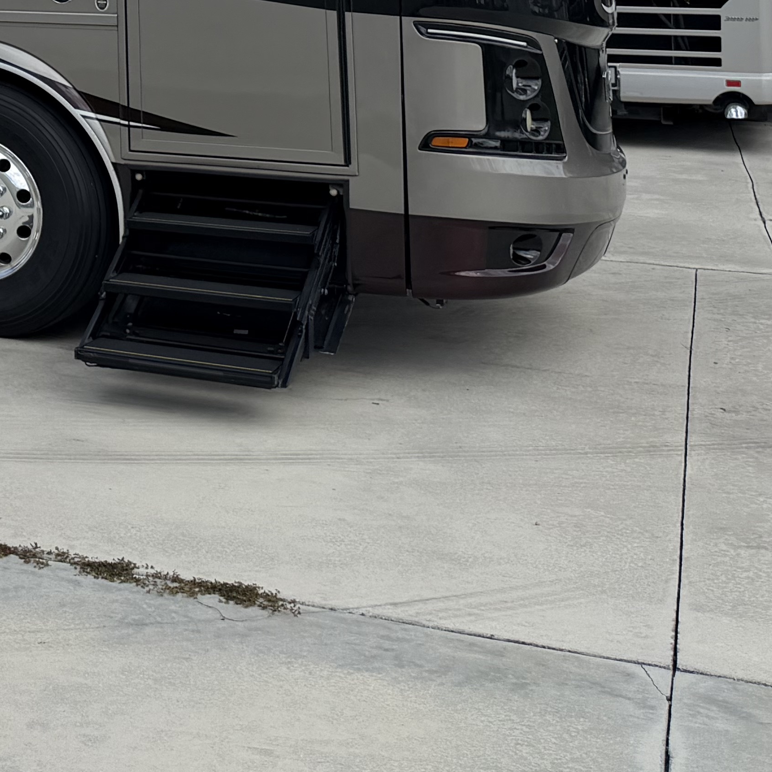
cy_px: -184
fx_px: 1817
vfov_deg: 22.0
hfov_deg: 20.6
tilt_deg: +2.3
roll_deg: +0.4
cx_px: -379
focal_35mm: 72
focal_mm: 6.76
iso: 80
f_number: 1.78
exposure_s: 1/6173
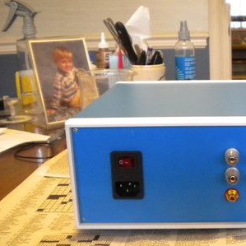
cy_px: 175
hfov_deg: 26.7
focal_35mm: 62
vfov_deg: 27.4
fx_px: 498
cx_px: 225
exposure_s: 1/31.2
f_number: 3.1
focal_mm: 6.3
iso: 400
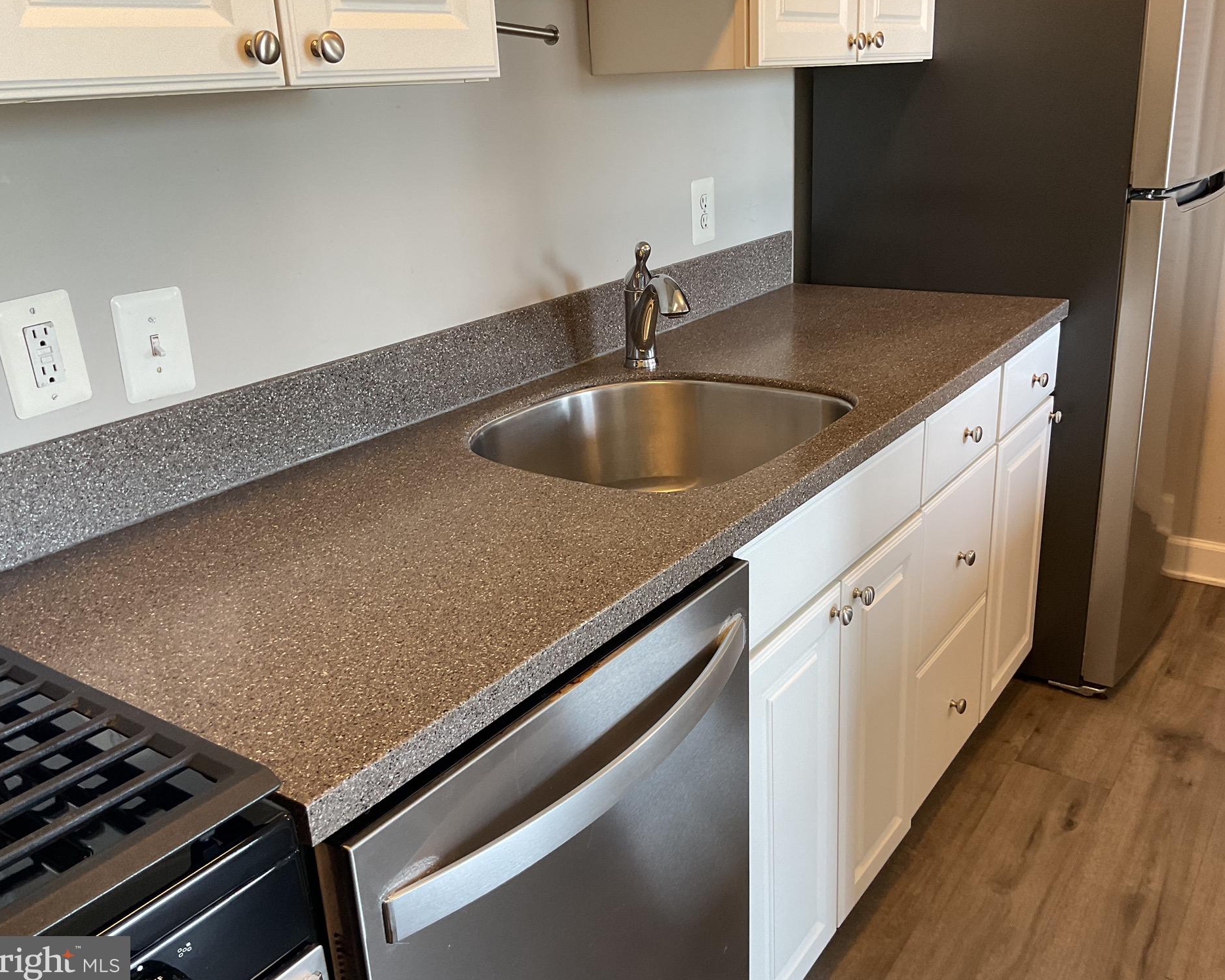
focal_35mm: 31
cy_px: 487
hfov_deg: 57.2
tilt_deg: -19.6
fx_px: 1124
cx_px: 637
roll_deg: +3.3
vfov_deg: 47.1
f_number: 1.8
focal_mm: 3
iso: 64
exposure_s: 1/60
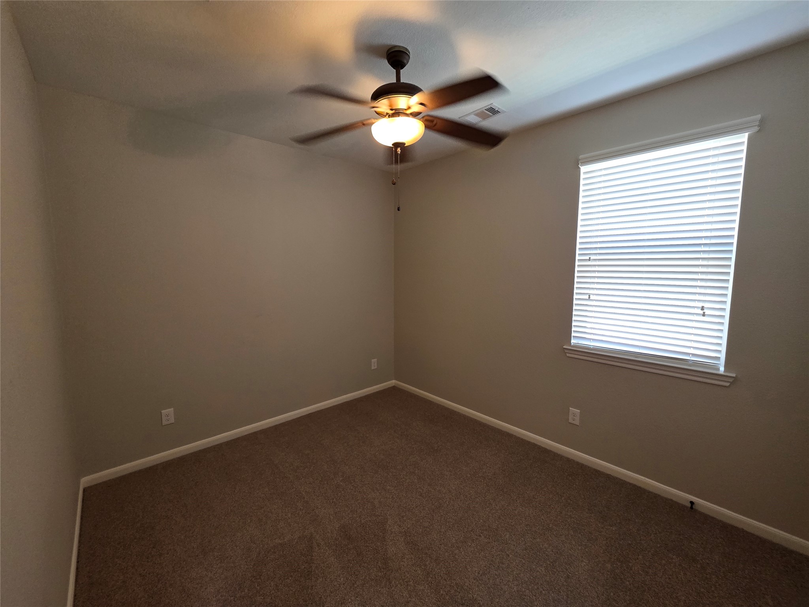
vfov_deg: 89.9
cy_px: 304
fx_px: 304
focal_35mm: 13
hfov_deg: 106.2
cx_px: 404
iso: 200
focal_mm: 2.2
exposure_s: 1/60
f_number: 1.9
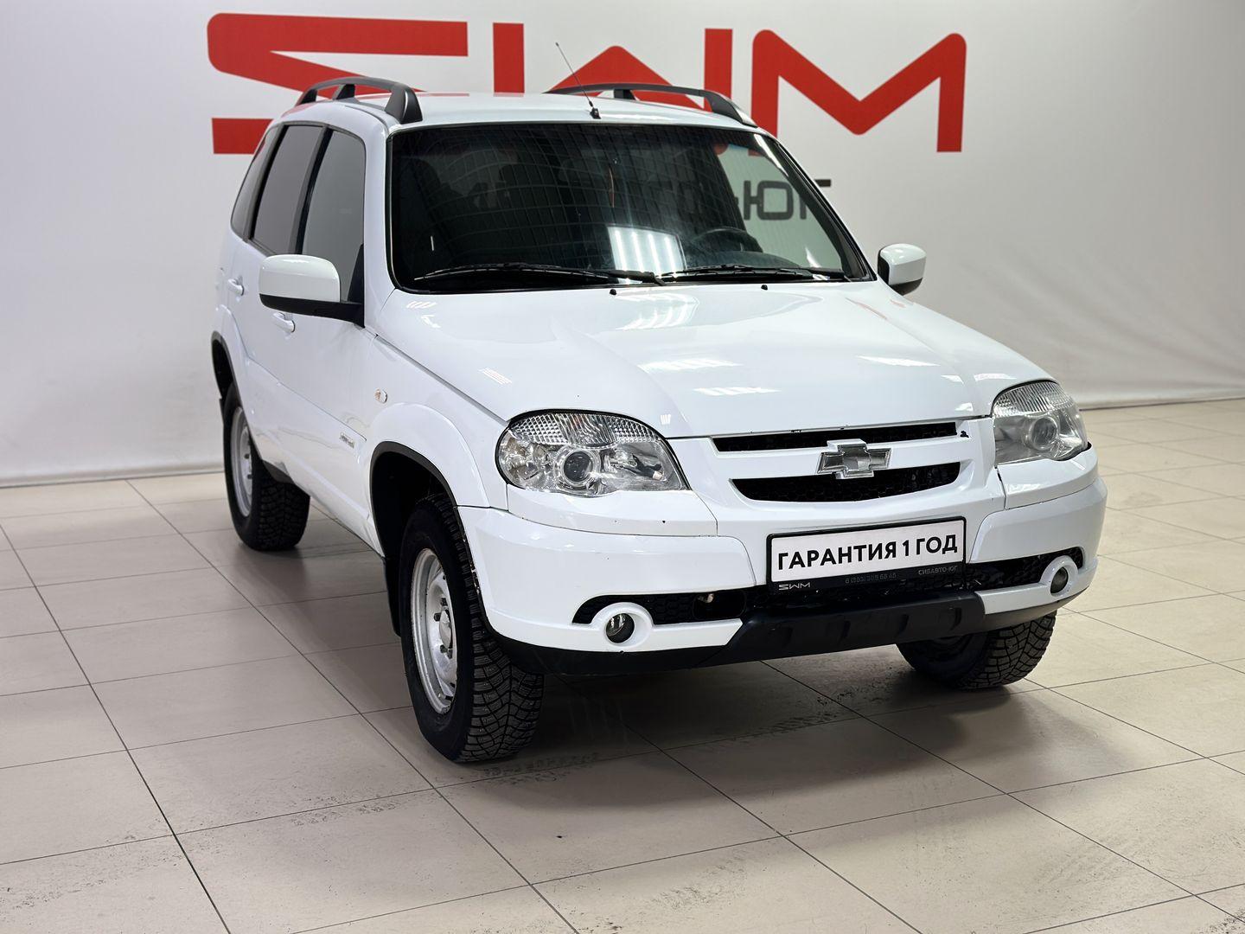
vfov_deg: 30.3
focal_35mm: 48
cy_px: 467
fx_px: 1726
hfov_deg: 39.7
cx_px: 622
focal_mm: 6.86
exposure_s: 1/100
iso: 80
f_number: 1.78
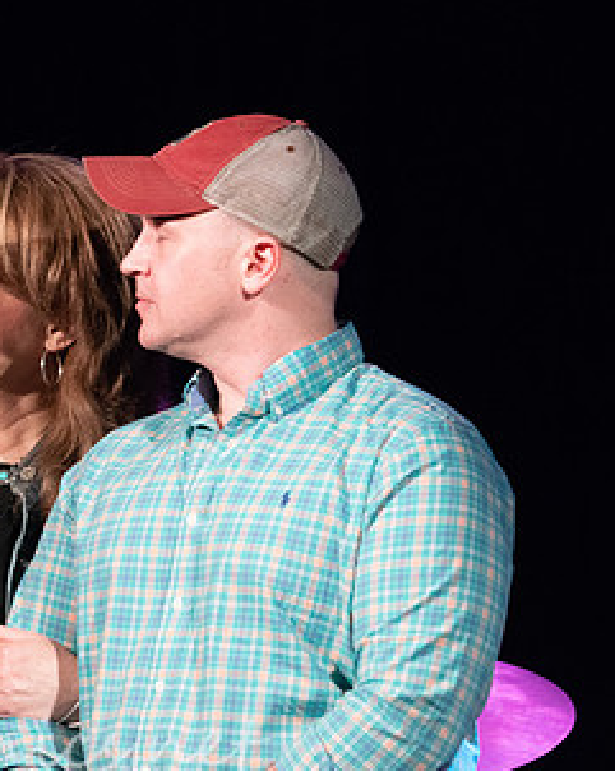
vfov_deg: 6.6
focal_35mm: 294
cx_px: -84
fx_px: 6699
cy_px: 415
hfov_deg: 5.2
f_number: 6.3
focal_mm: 163
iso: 6400
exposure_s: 1/125
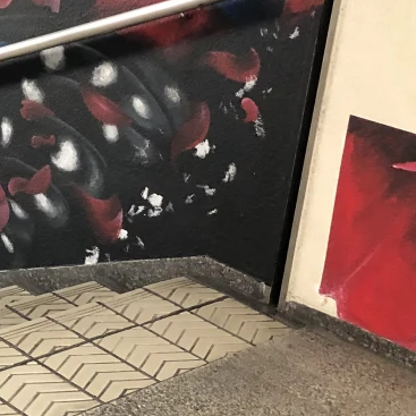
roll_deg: -6.3
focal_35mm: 81
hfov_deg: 18.6
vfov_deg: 20.3
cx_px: -230
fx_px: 1101
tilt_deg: -7.2
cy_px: -56
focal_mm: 4
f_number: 1.8
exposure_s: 1/15
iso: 80
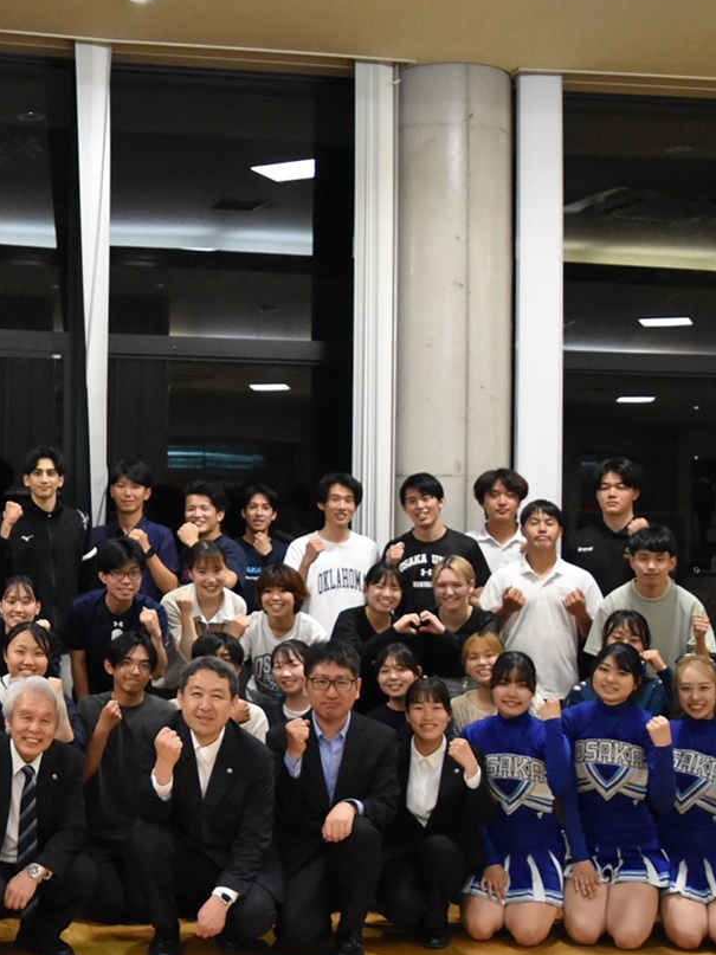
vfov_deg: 36.8
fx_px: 1434
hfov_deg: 26.4
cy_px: 525
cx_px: -12
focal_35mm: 52
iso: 3200
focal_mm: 18
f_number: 3.5
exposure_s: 1/160
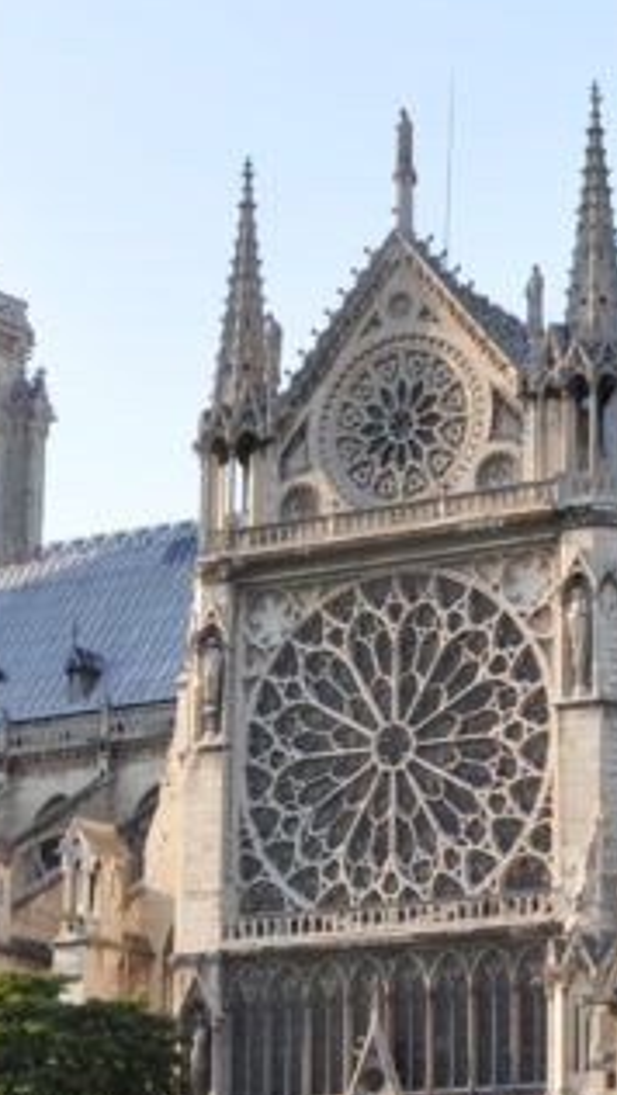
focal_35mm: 112
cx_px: 614
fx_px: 3254
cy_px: 496
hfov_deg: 10.7
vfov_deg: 19.1
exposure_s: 1/250
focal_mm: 22
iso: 200
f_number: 6.3
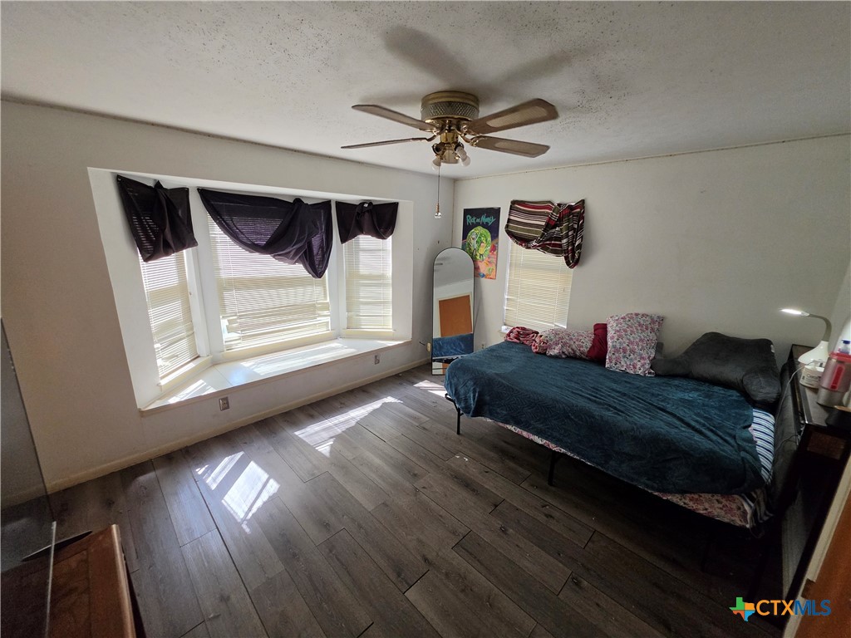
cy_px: 319
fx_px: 320
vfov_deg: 89.9
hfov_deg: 106.2
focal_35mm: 13
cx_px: 426
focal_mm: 2.2
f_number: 1.9
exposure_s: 1/359
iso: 320
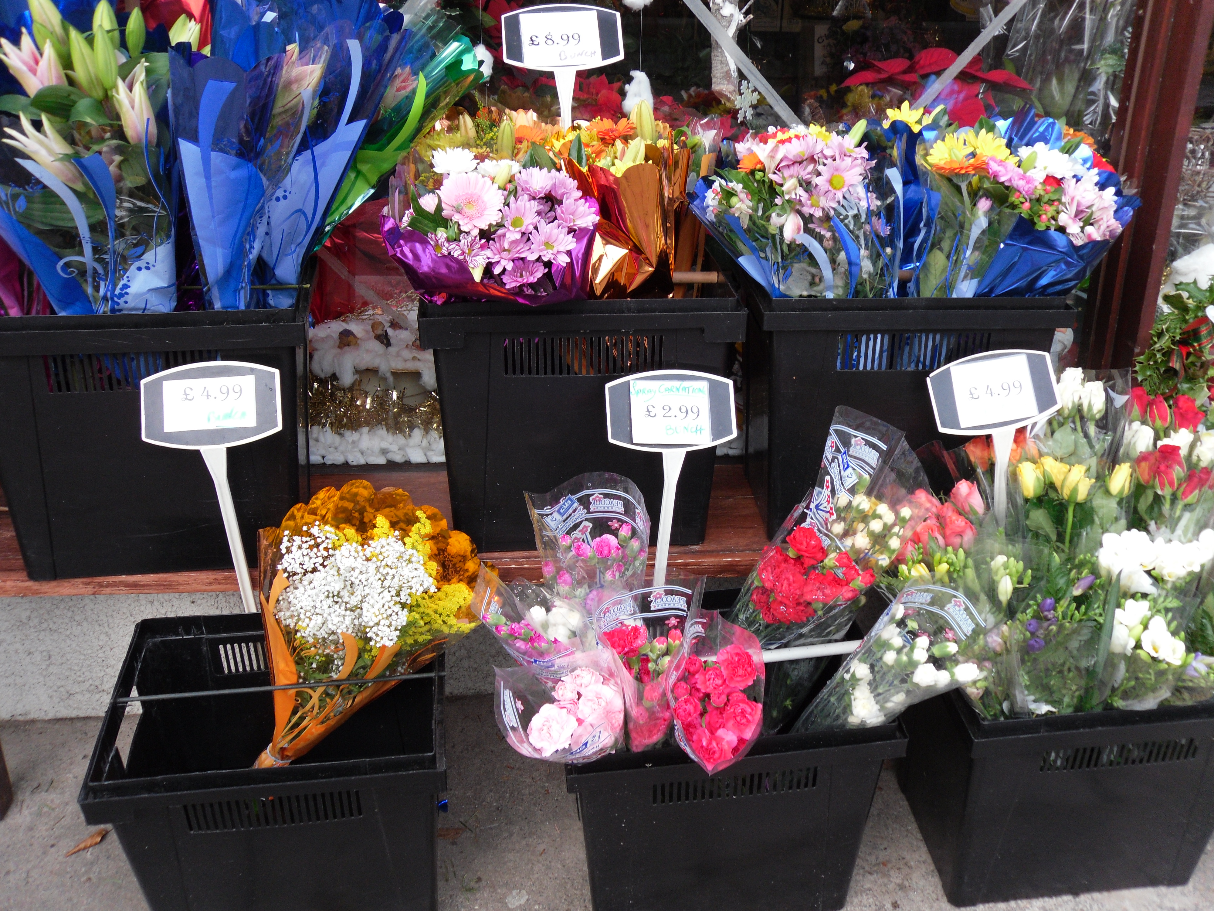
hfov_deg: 52.6
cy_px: 456
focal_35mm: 35
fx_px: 1227
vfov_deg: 40.7
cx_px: 607
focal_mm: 6.3
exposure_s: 1/69
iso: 100
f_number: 3.5
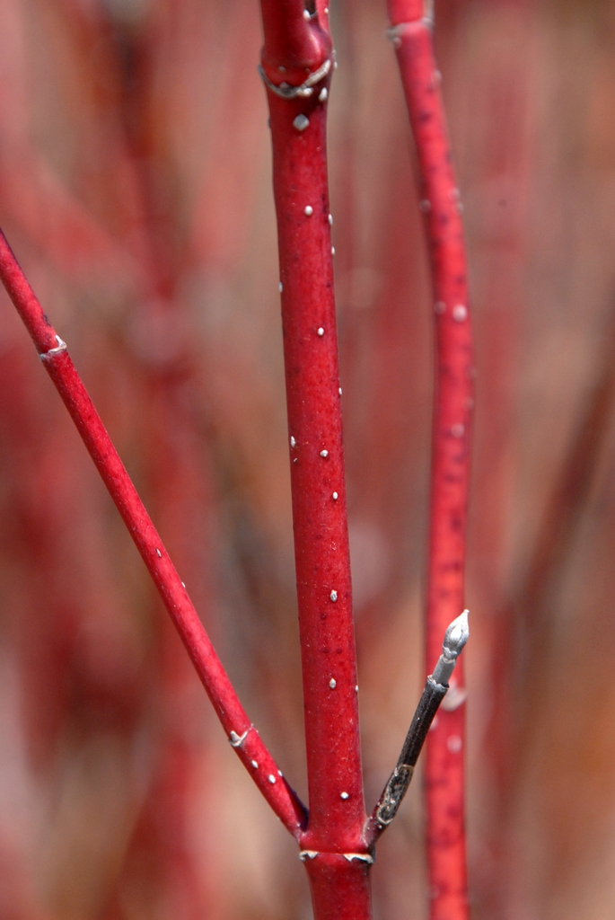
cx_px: 308
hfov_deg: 3.1
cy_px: 460
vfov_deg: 4.6
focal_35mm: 450
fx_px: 11503
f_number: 10
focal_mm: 300
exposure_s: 1/350
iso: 400
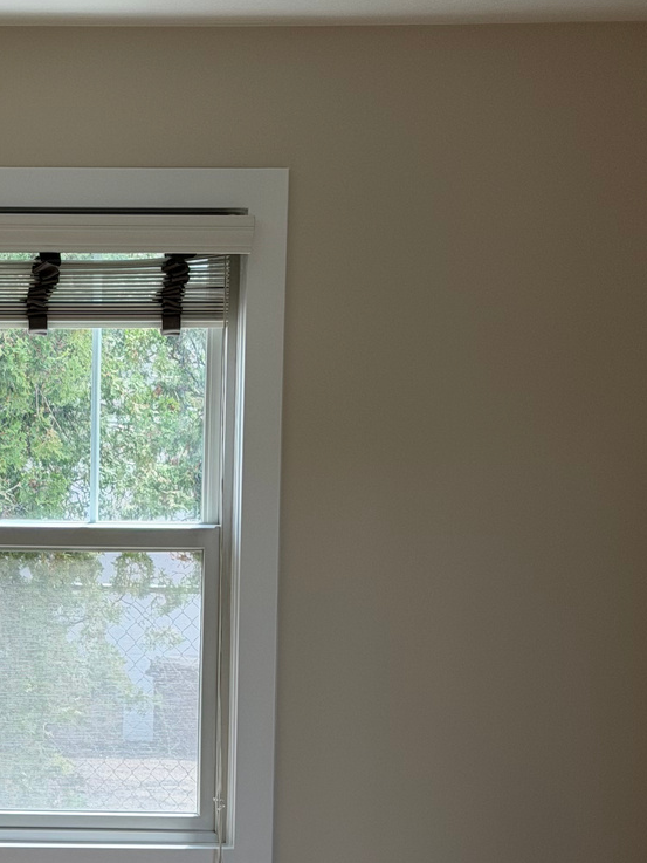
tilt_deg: -8.1
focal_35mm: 100
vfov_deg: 19.5
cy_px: 678
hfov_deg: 14.5
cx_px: -13
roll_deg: +1.1
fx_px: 2491
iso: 64
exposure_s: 1/324
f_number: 1.78
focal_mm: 6.76
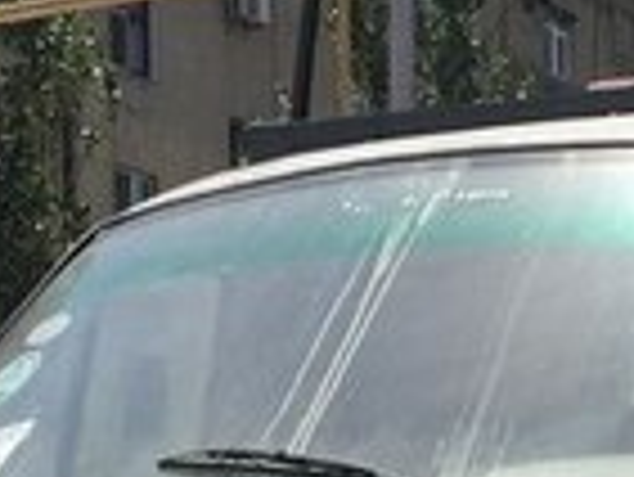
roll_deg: +0.7
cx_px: 697
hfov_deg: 14.2
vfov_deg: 10.1
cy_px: 943
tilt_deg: -5.5
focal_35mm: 136
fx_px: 2493
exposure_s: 1/2083
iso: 32
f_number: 2.2
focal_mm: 4.15
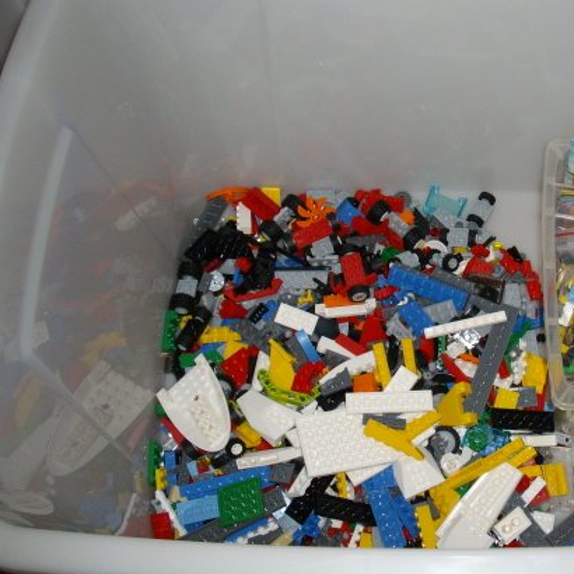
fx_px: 957
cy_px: 246
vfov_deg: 33.3
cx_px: 445
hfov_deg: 32.6
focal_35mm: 51
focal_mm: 6.2
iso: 160
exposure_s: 1/50
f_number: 2.8
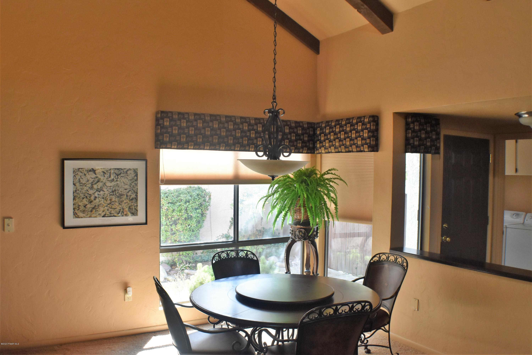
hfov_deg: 53.1
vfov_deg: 36.9
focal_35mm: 36
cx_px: 266
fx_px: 532
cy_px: 178
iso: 800
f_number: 5.6
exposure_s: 1/125
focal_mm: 24
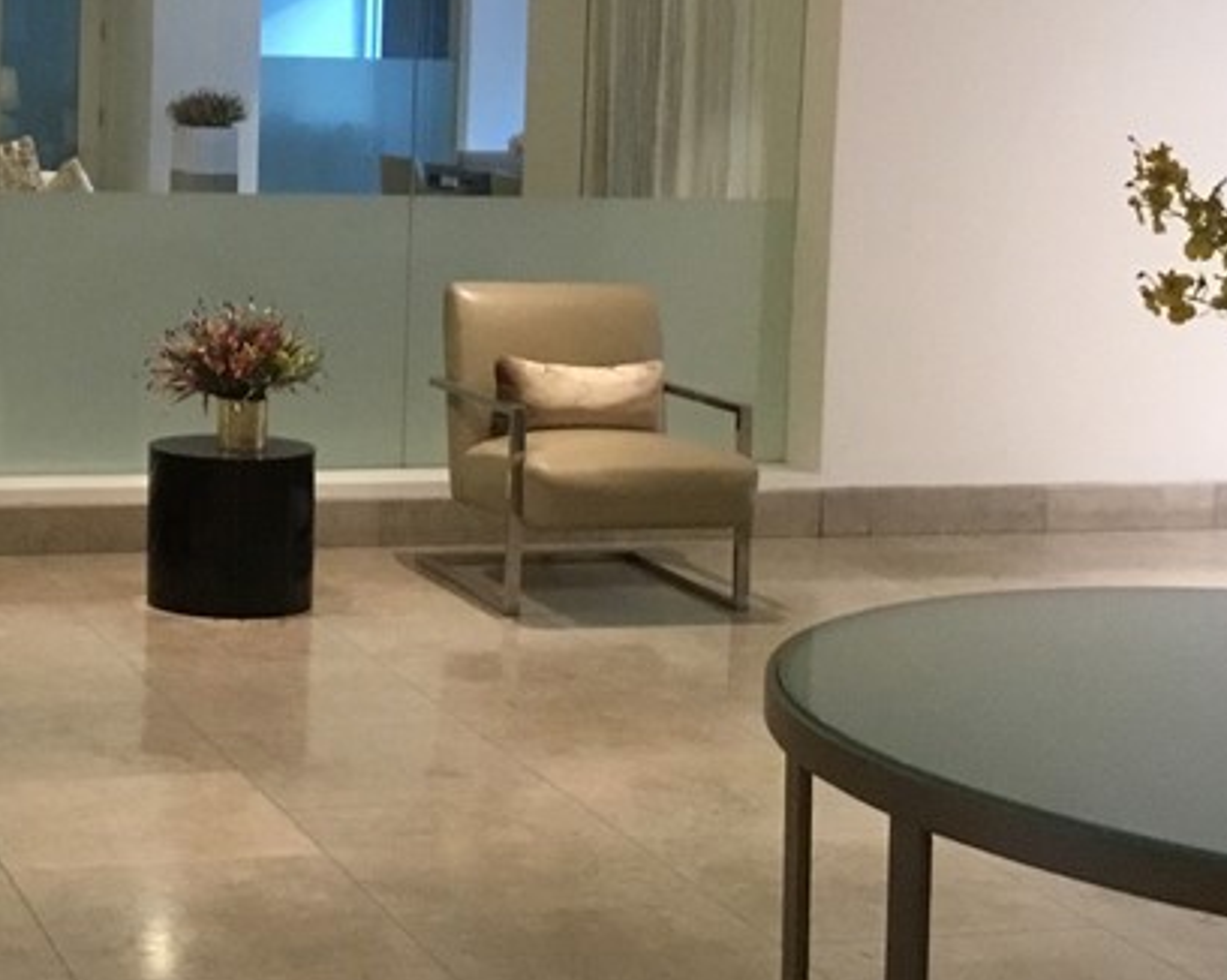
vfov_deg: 20.1
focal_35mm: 76
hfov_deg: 24.5
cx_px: 189
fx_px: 2759
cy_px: 307
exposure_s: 1/15
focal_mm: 3.3
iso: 200
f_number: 2.4
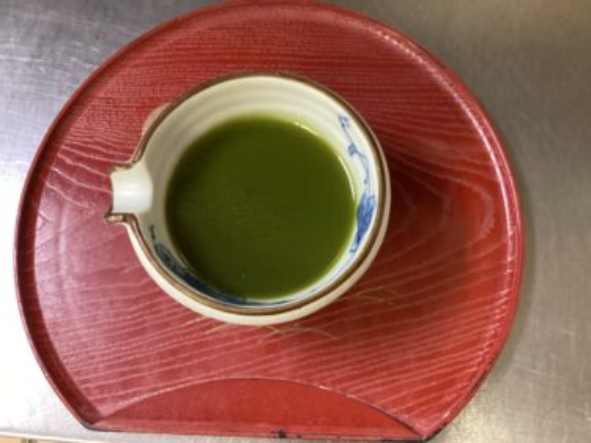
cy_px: 222
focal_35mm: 31
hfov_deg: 58.4
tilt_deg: -75.0
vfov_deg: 45.4
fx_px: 529
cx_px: 296
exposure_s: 1/40
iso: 400
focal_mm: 3.3
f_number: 2.4
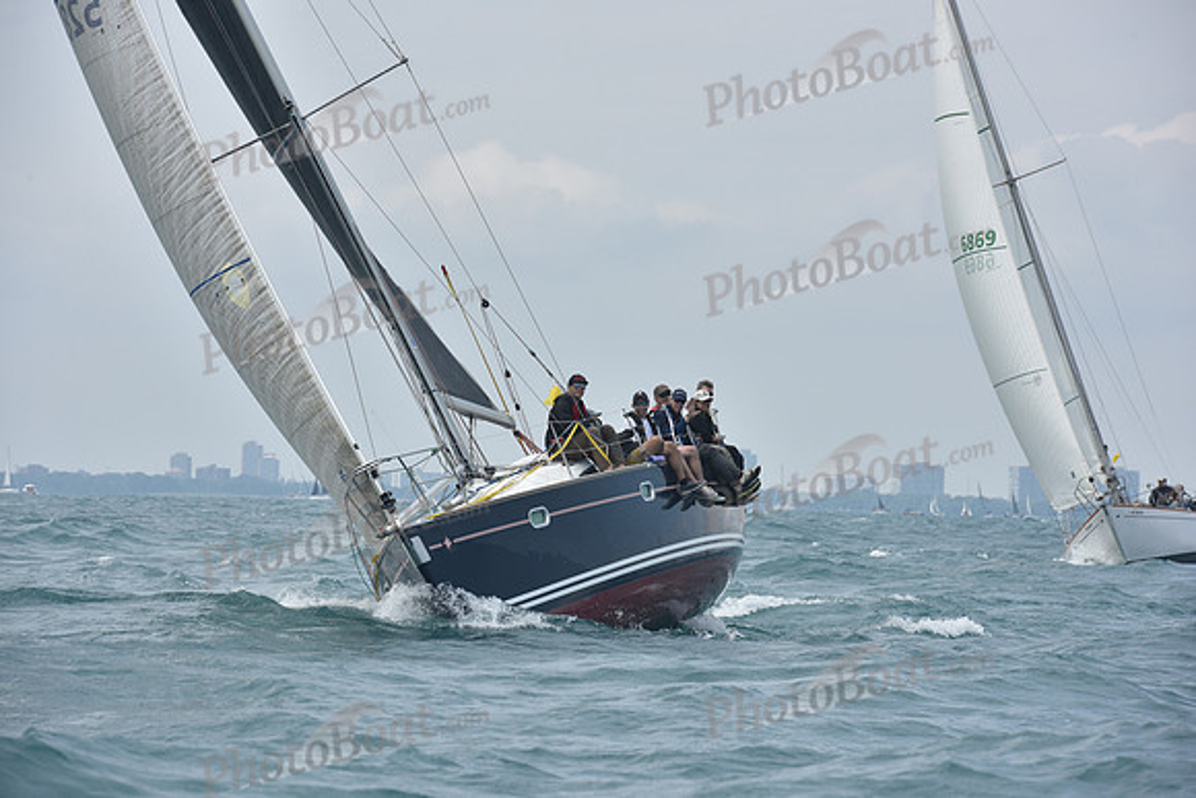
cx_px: 598
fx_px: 6646
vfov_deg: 6.9
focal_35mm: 200
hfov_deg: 10.3
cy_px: 399
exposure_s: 1/800
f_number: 10
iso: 250
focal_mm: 200
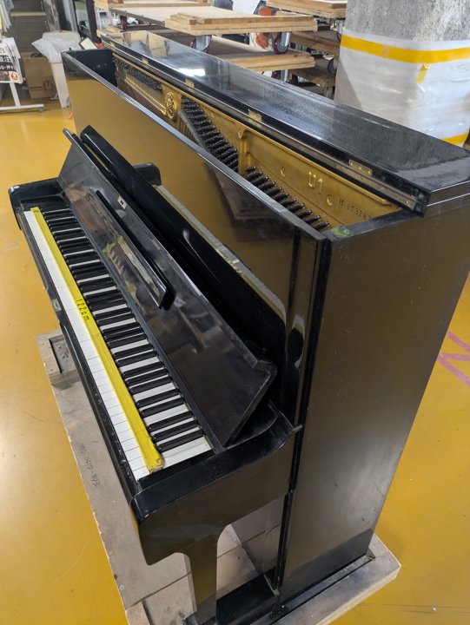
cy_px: 312
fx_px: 452
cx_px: 235
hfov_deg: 54.9
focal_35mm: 25
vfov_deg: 69.4
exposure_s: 1/33.3
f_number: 1.89
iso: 305
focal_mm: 5.43
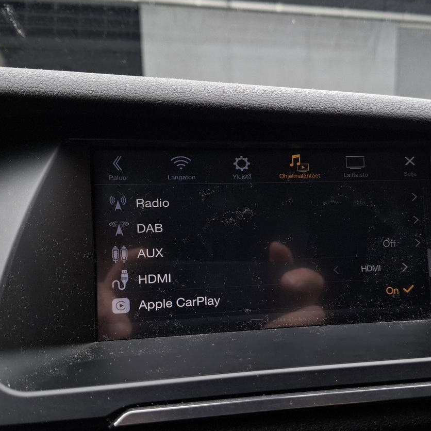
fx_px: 493
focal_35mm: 35
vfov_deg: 47.1
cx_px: 260
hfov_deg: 46.9
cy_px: 240
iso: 50
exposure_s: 1/100
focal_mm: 5.54
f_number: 1.8
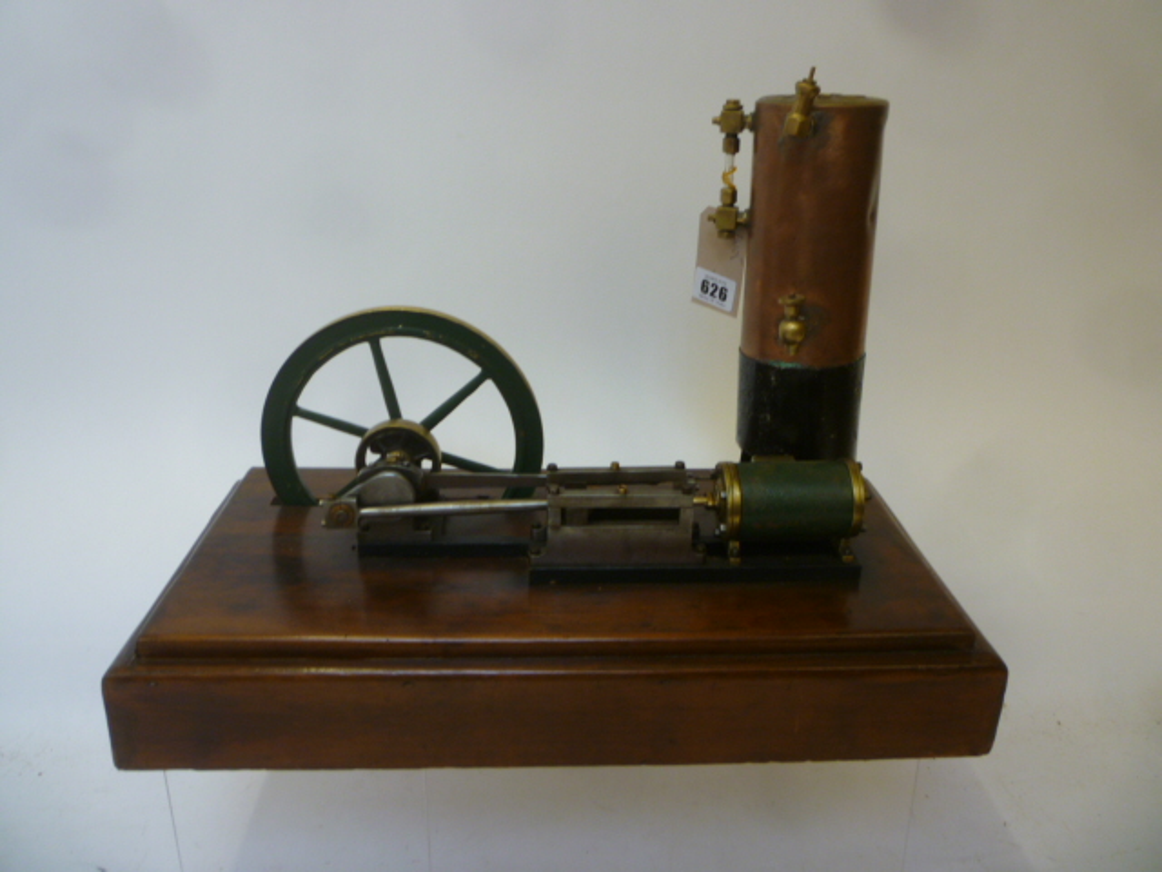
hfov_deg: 61.7
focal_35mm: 29
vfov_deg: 48.2
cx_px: 581
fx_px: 973
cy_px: 436
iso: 125
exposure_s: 1/30
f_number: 3.3
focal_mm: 5.2
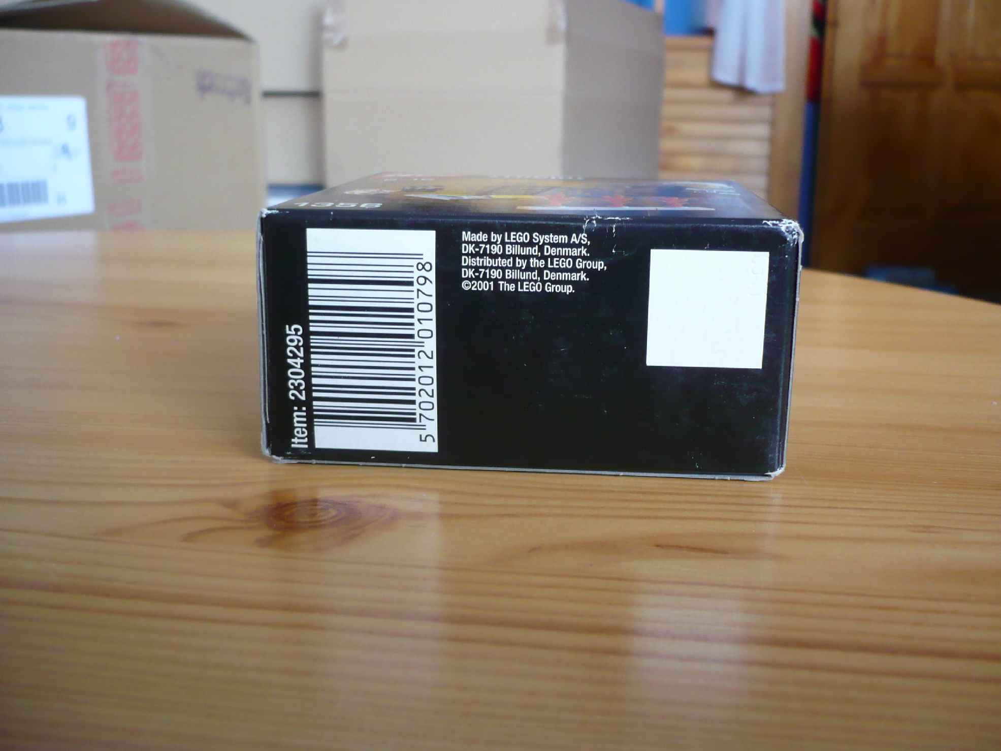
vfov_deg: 40.7
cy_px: 376
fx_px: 1012
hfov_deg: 52.6
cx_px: 500
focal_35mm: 35
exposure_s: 1/30
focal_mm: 5.8
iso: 200
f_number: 2.8
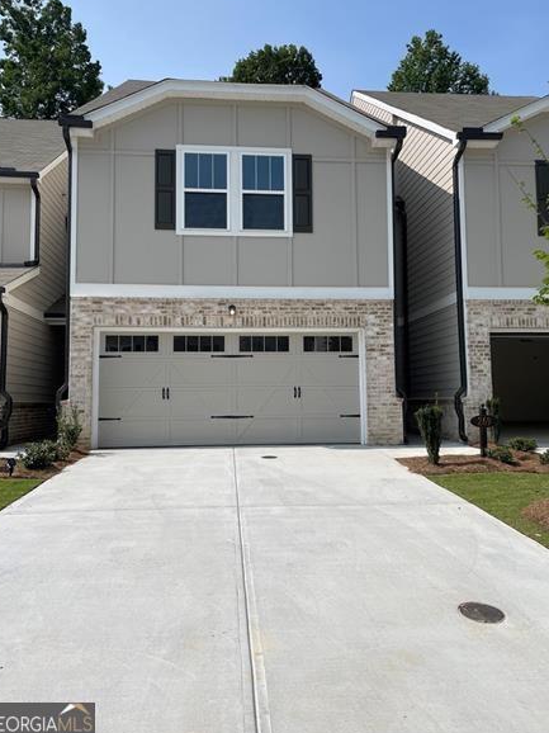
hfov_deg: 51.3
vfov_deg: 65.3
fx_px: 571
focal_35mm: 27
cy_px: 360
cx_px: 266
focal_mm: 4.2
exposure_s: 1/4831
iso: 32
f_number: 1.6
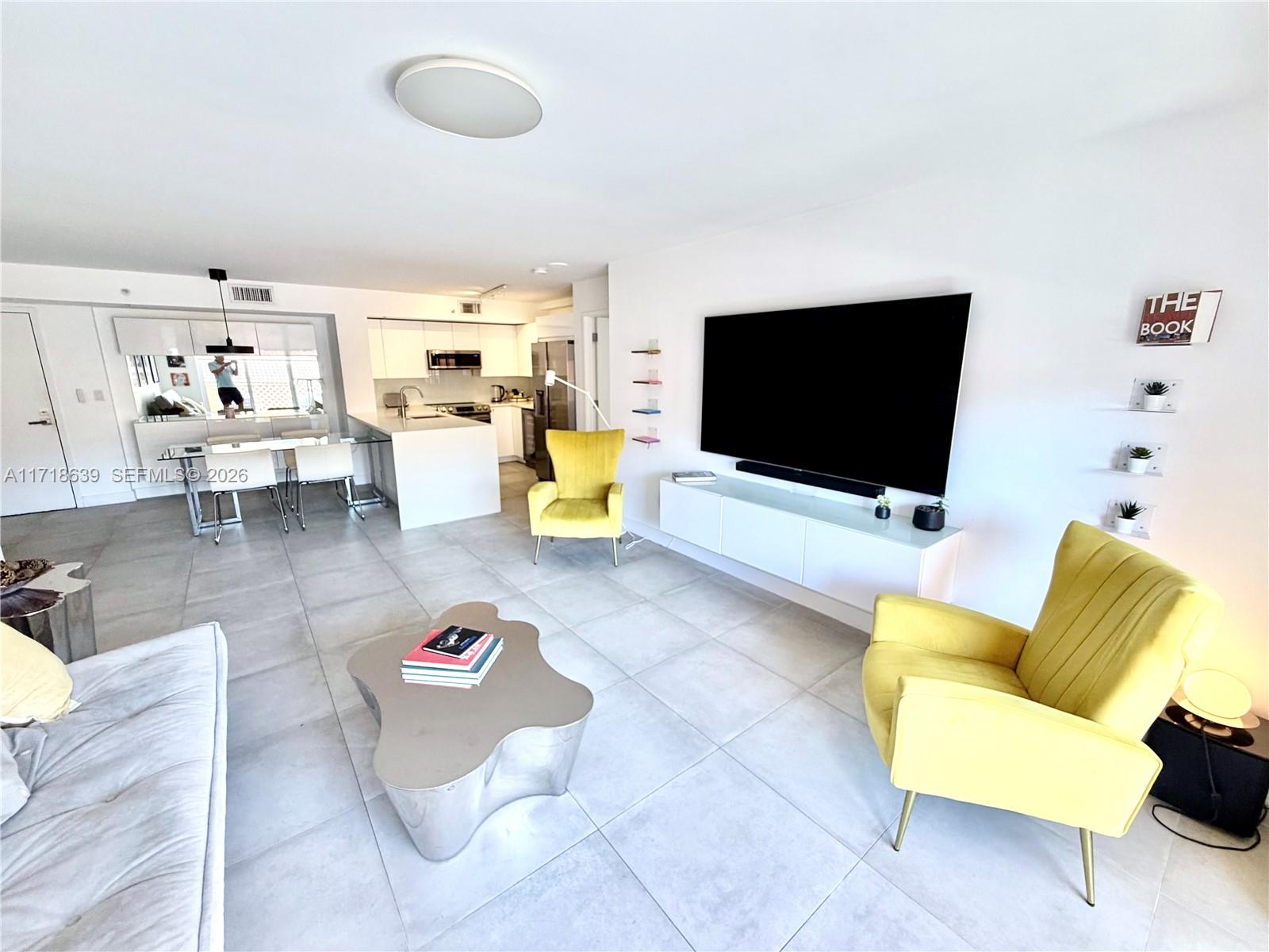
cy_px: 476
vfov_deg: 85.7
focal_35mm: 14
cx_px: 634
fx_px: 513
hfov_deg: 102.1
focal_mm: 2.22
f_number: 2.2
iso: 125
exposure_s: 1/120
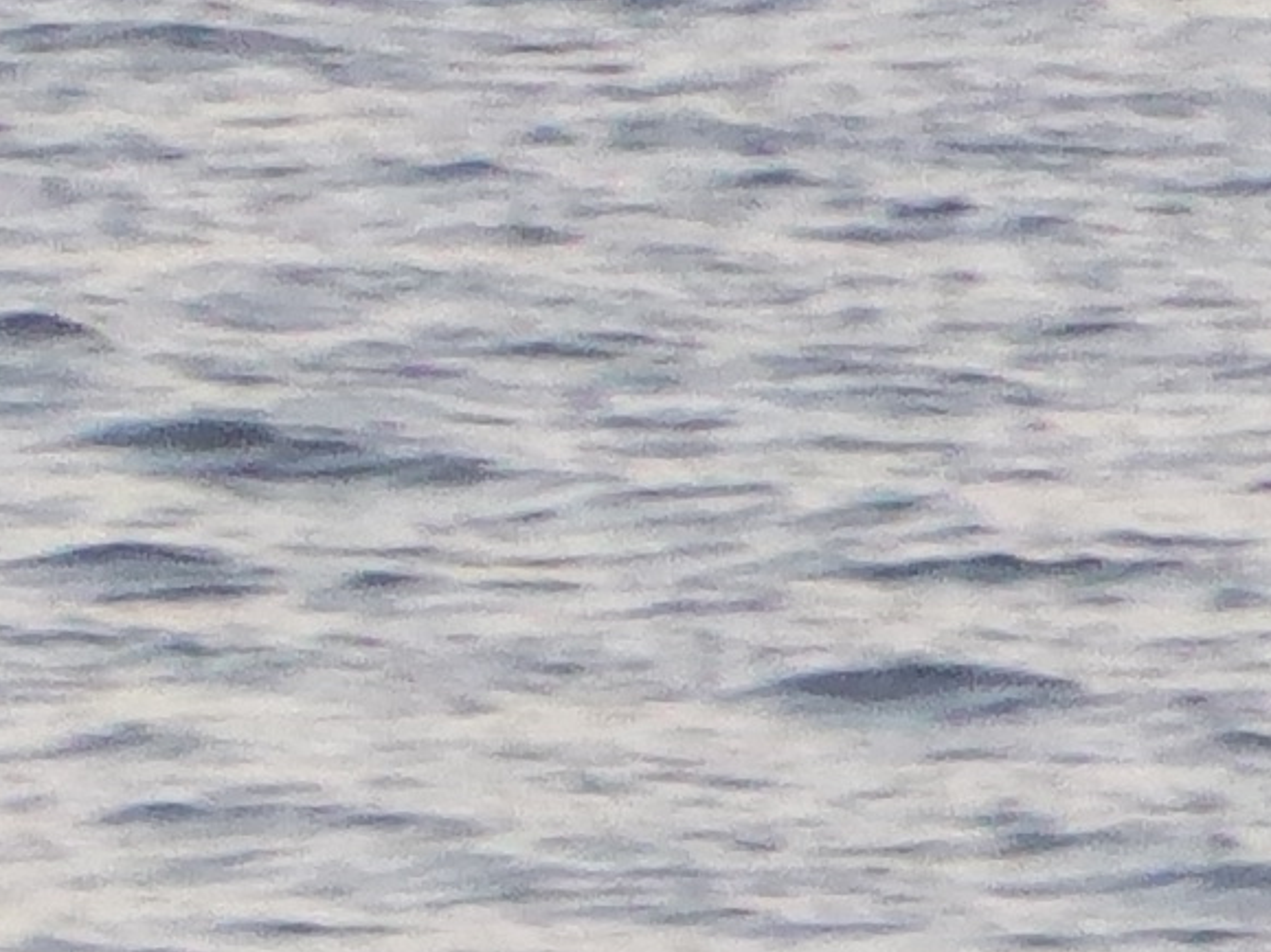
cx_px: 3194
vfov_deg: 0.6
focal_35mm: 2474
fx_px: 90819
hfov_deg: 0.8
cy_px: 2106
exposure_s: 1/60
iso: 800
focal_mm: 57.7
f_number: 5.9
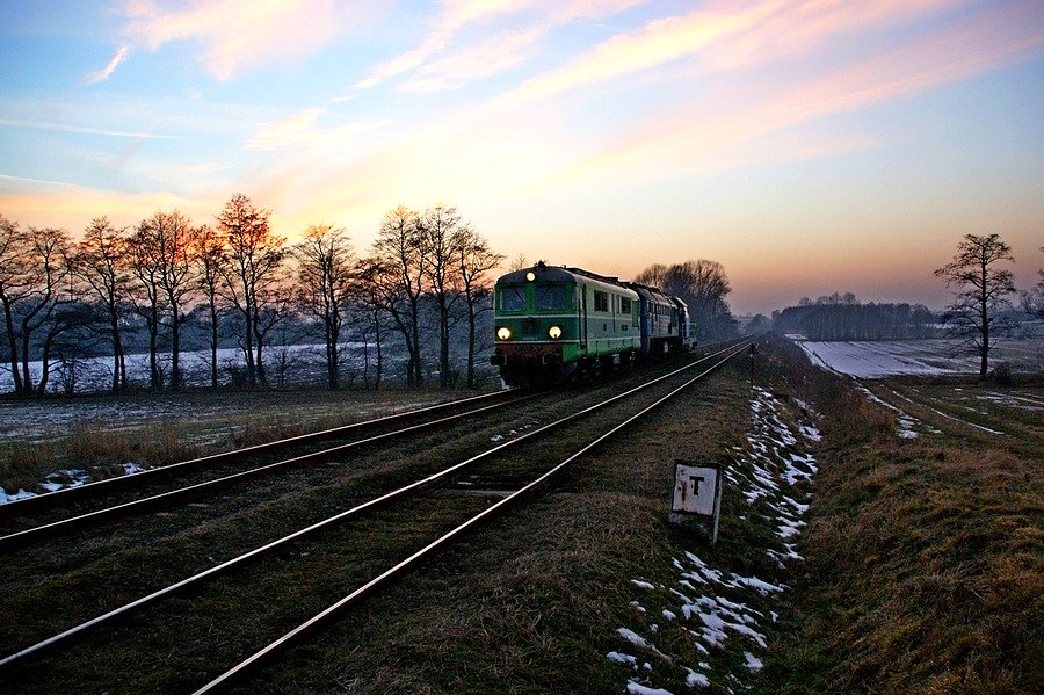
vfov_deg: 47.9
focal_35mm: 27
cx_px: 522
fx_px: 783
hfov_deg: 67.4
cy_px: 348
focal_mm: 18
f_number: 5.6
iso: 400
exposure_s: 1/160
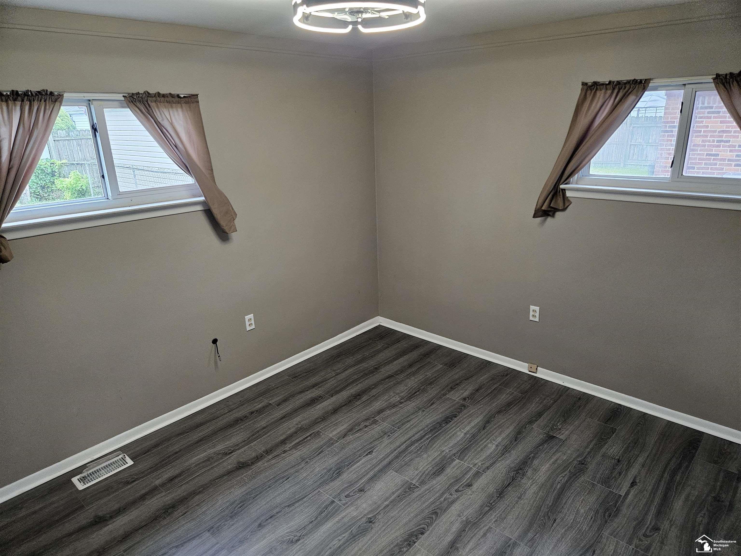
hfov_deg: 73.9
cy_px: 278
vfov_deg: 58.9
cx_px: 370
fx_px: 492
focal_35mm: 23
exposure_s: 1/120
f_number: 1.8
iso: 640
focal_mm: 5.4
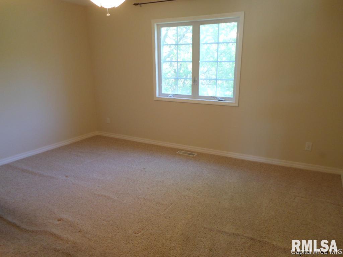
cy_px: 128
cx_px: 172
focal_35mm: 25
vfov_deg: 54.9
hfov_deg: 69.4
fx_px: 248
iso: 200
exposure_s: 1/30
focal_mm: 4.5
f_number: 3.2
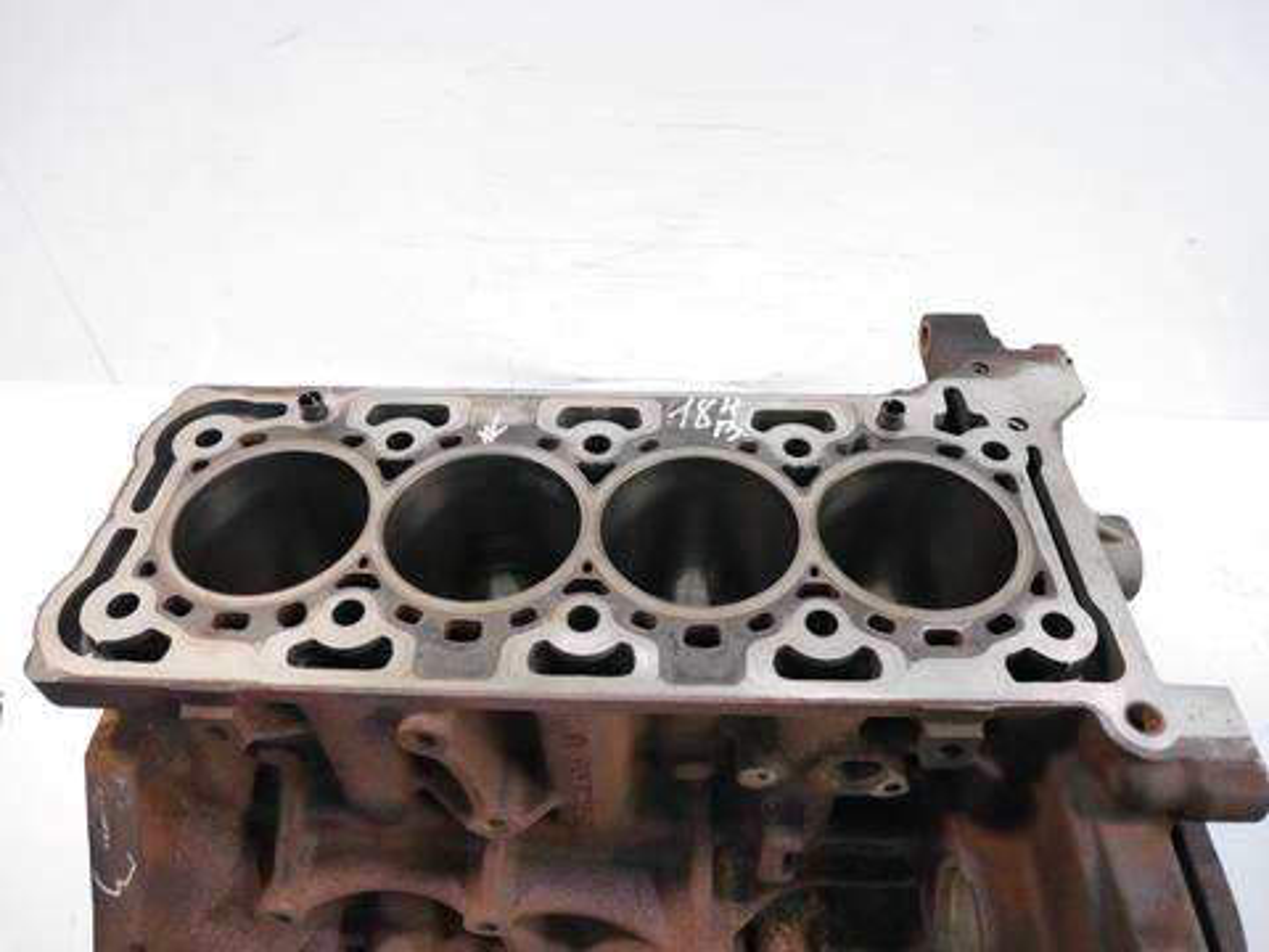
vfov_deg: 56.8
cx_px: 634
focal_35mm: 24
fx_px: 880
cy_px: 476
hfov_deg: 71.6
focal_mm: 12
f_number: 3.5
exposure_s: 1/60
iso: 1250
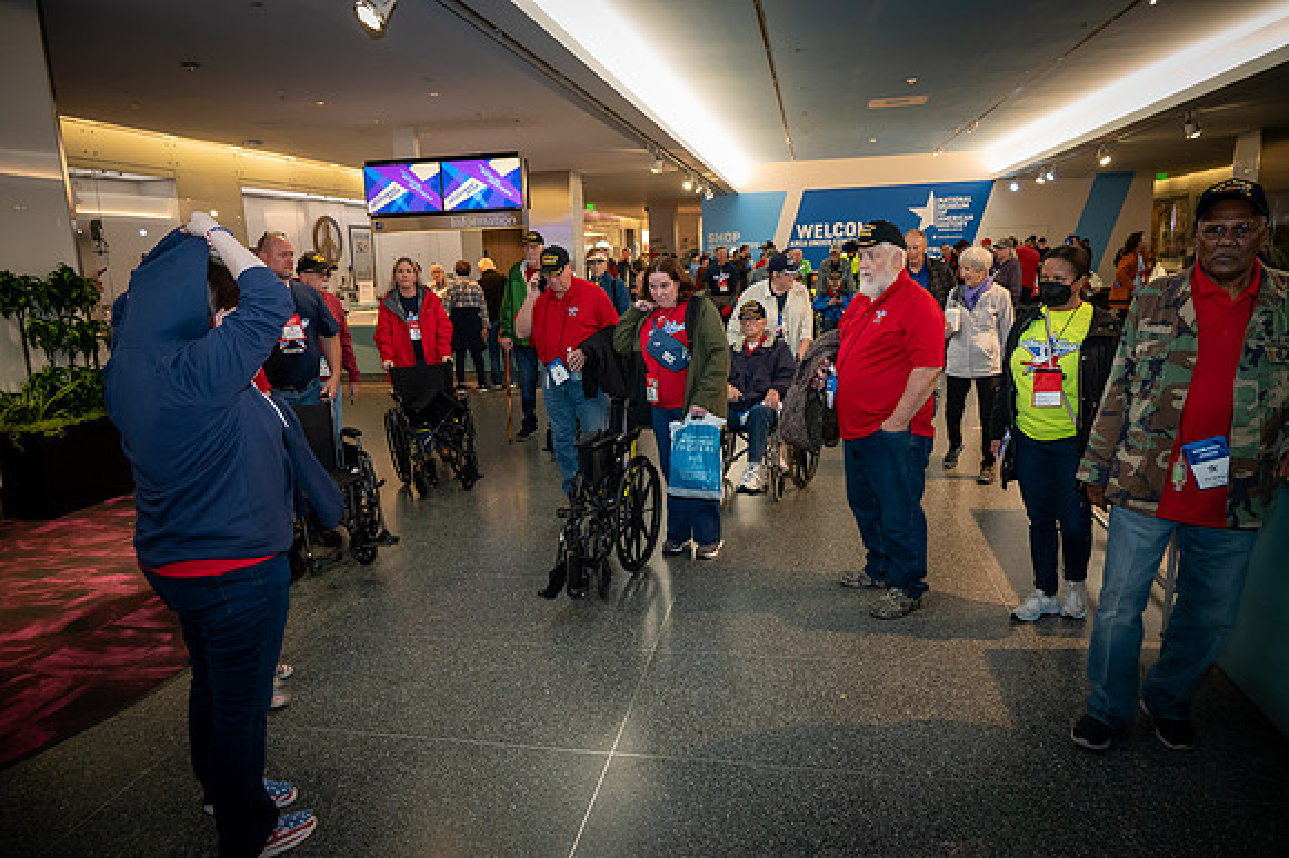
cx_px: 644
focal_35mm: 24
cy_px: 429
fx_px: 859
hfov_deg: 73.8
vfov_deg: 53.1
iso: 4500
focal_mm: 24
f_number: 5.6
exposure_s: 1/50
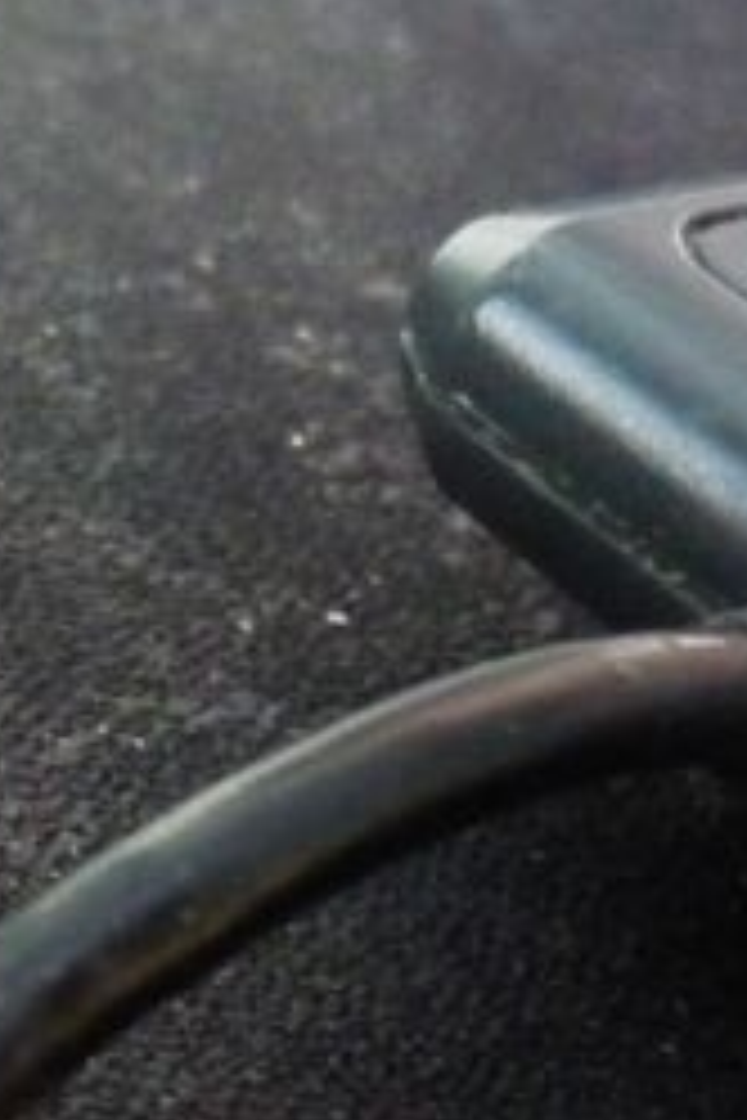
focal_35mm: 107
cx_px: 4
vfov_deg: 18.5
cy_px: 1183
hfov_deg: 12.6
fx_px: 3330
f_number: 3.3
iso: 800
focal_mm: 5.2
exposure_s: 1/10
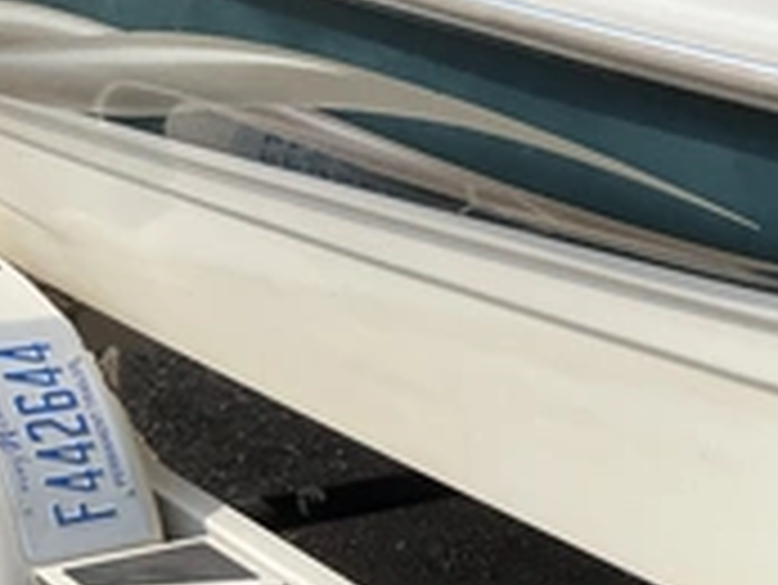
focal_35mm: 67
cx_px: 751
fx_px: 1507
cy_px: 630
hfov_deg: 27.5
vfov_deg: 21.0
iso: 25
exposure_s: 1/2320
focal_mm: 3
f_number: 1.8
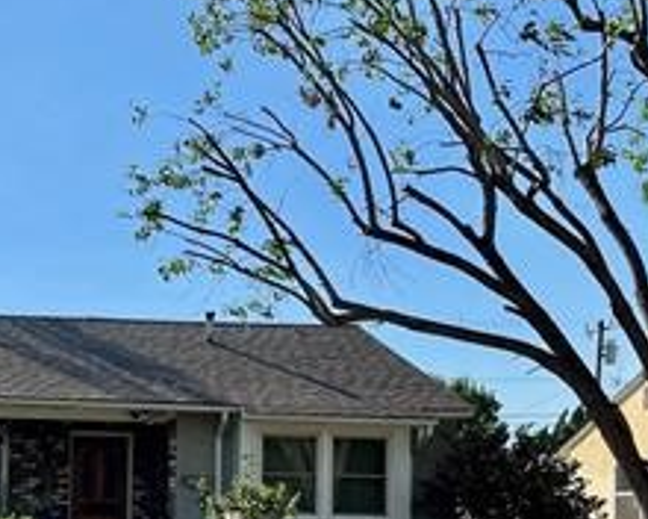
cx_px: 15
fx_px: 997
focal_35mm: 52
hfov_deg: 33.3
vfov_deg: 28.2
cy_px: 450
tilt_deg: +2.8
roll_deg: -1.7
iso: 50
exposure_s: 1/3876
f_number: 1.6
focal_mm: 5.1
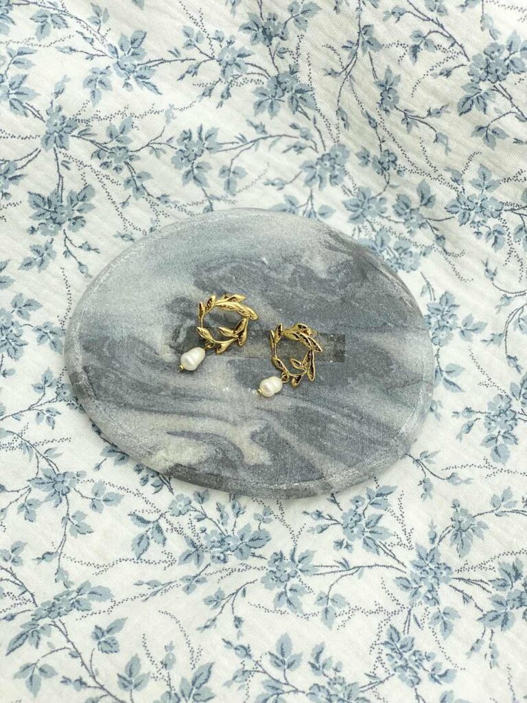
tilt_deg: -76.6
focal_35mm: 52
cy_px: 352
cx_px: 264
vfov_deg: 36.8
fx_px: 1056
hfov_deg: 28.0
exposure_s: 1/393
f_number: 2
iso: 20
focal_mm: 6
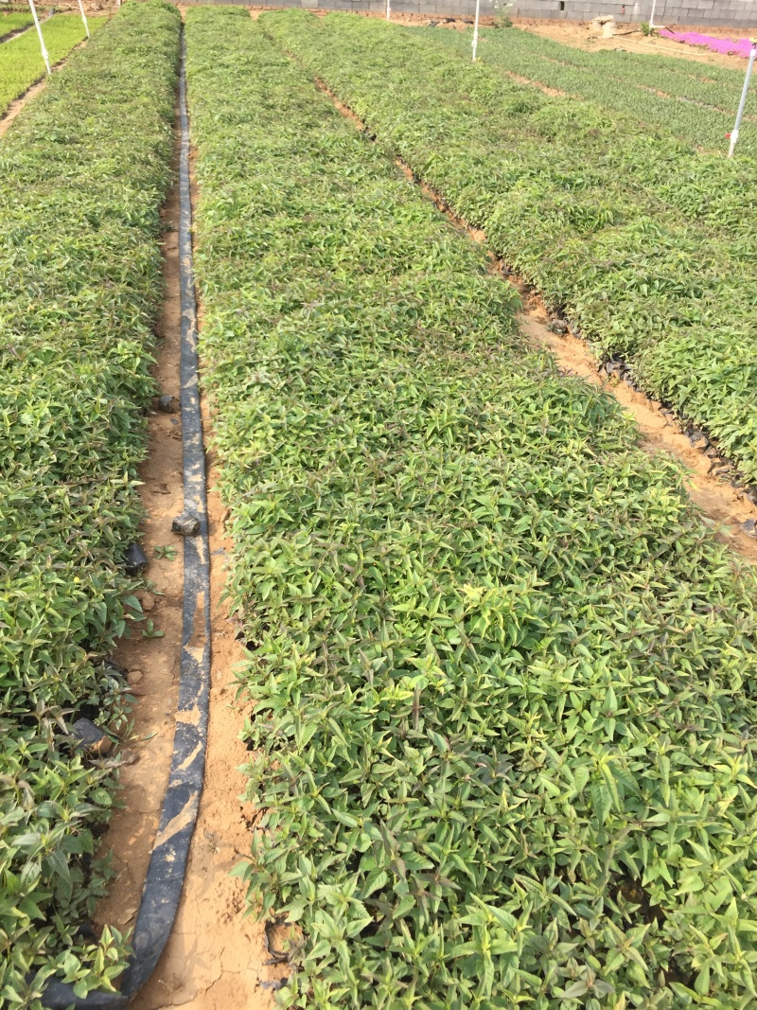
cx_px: 378
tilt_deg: -32.0
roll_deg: -3.1
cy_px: 505
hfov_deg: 48.2
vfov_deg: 61.7
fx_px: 846
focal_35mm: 29
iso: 32
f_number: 2.2
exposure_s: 1/694
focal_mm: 4.15
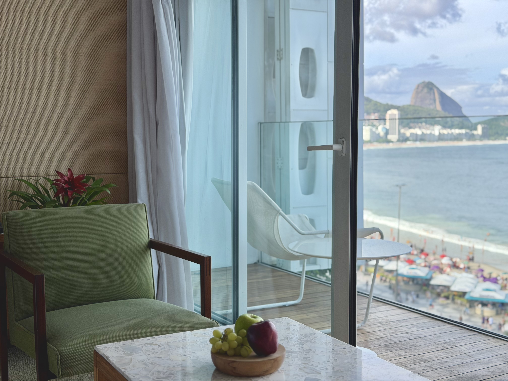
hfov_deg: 39.7
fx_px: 704
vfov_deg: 30.3
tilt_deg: -4.5
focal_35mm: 48
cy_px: 190
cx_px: 254
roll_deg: +0.5
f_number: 1.78
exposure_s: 1/2033
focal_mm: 6.76
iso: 100
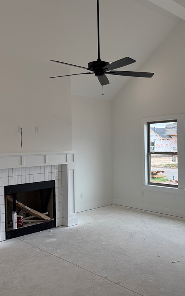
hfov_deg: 36.1
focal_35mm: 35
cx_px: 117
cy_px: 149
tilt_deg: -1.1
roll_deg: +1.1
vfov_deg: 55.3
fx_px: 282
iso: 100
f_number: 1.78
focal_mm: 6.76
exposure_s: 1/339
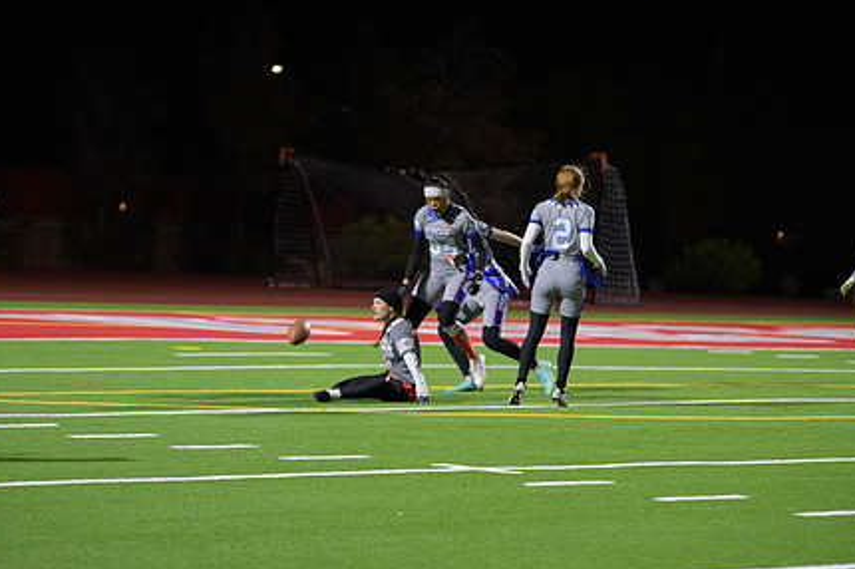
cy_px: 289
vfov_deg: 8.5
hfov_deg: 12.7
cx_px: 394
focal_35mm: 162
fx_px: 3844
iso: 1100
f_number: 2.8
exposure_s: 1/200
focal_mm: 120
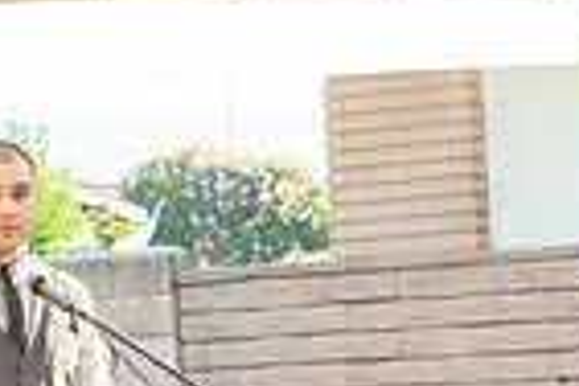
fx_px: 4616
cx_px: 320
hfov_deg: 7.2
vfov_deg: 4.8
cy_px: 569
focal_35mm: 287
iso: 640
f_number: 5.6
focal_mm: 70
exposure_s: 1/250
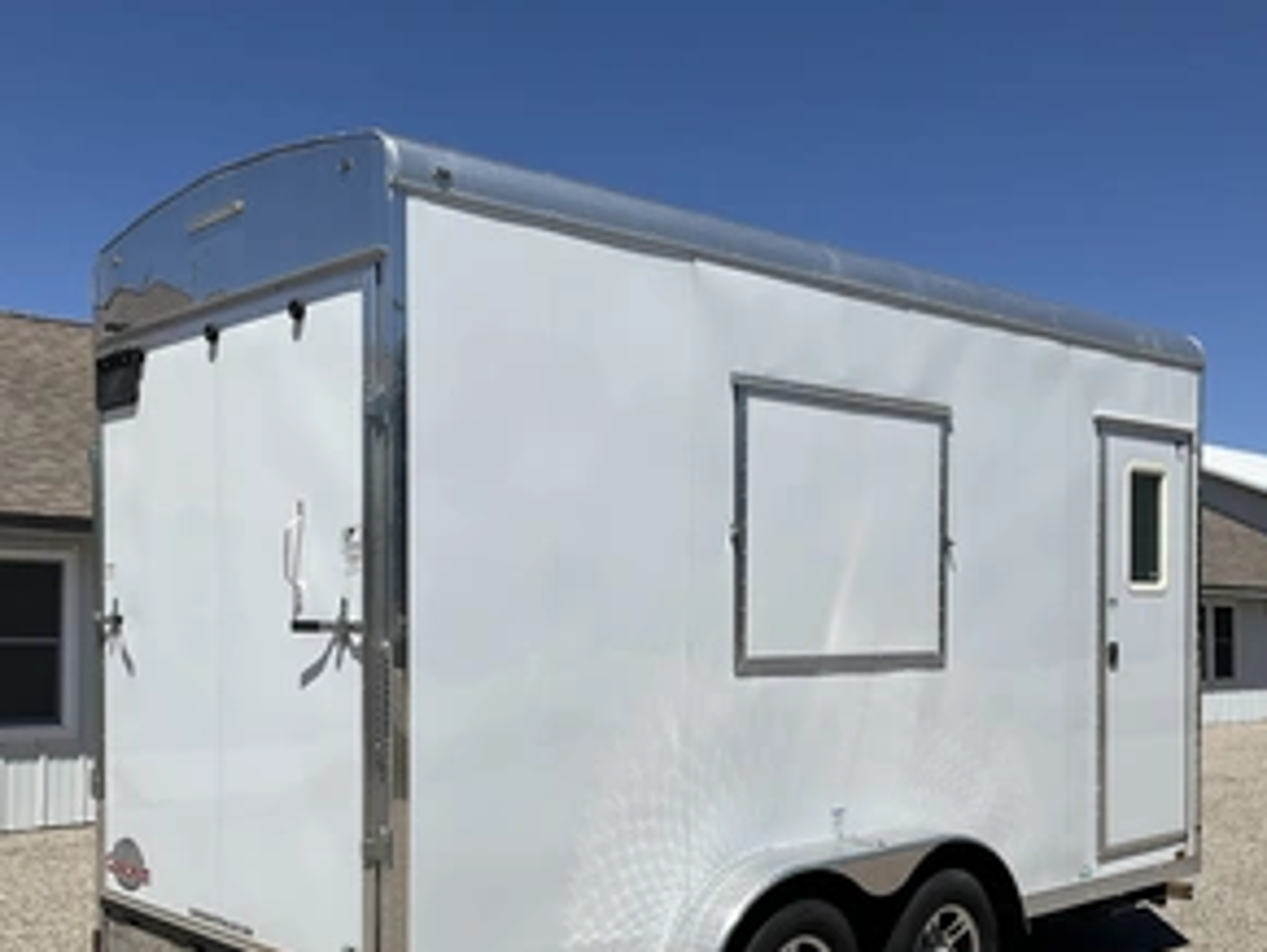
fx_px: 1465
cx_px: 629
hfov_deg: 46.8
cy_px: 616
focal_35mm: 40
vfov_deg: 35.7
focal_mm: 3
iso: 25
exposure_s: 1/4405
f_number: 1.8
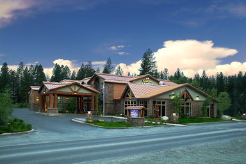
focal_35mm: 34
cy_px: 82
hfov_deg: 55.1
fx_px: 236
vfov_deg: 38.4
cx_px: 123
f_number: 3.8
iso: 200
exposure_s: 1/60
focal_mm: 23
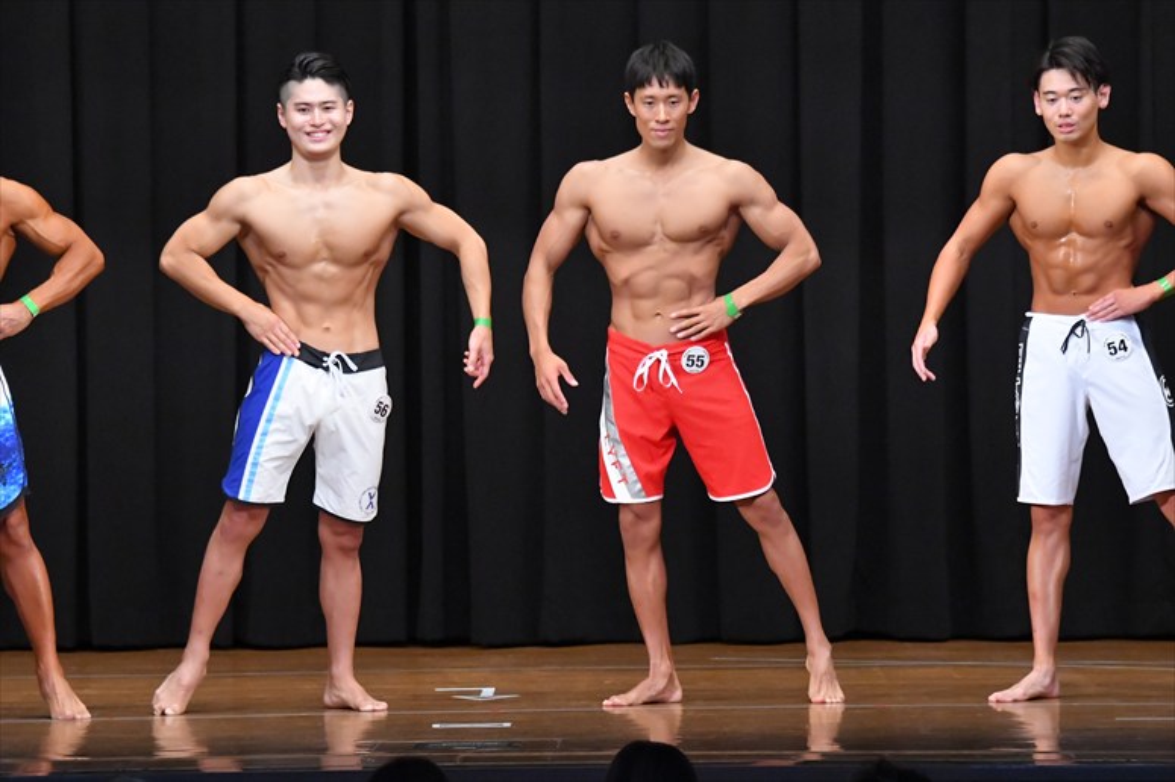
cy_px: 391
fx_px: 7340
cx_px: 588
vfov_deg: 6.1
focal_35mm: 225
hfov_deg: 9.2
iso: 8000
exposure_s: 1/400
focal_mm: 150
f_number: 5.6
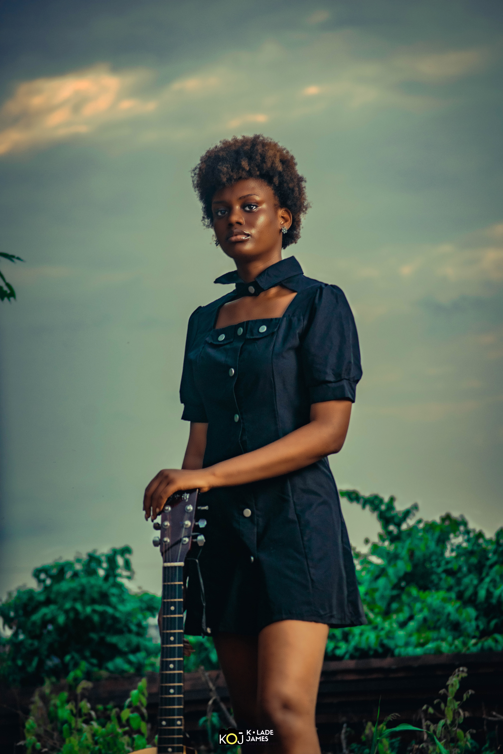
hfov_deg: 9.3
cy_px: 377
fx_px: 3081
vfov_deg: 14.0
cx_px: 252
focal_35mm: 147
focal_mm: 98
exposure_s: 1/100
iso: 400
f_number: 5
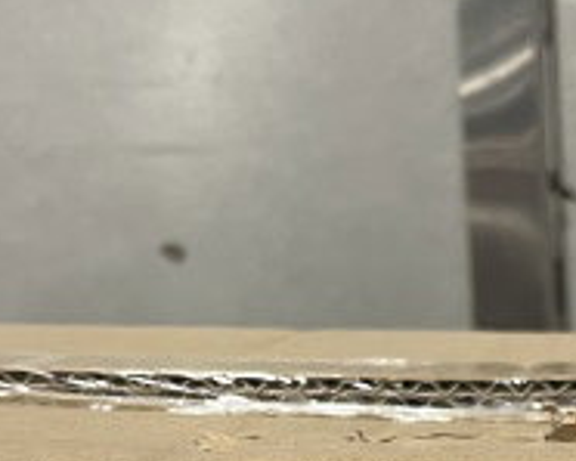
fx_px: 1893
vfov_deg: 12.8
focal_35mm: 111
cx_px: 796
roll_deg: +1.0
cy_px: 797
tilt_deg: -12.8
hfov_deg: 16.2
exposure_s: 1/64
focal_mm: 4.2
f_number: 1.6
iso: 125
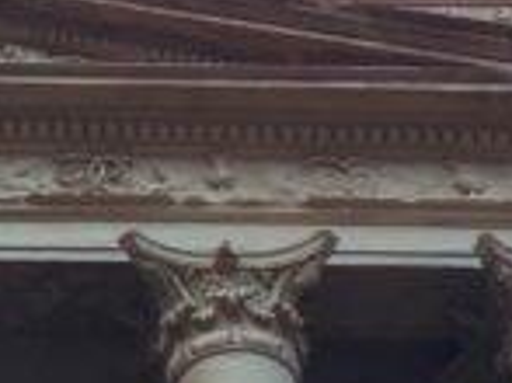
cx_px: -59
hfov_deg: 17.4
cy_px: 23
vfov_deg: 13.4
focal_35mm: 109
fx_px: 1611
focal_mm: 4.12
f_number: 2.2
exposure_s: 1/40
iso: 40
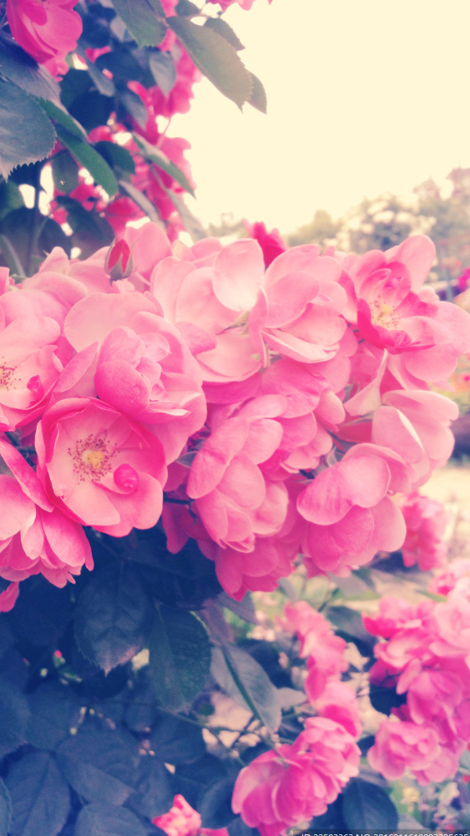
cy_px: 427
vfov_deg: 51.6
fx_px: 864
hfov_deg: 30.3
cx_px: 170
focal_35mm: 39
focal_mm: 4.28
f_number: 2.4
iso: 50
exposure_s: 1/358
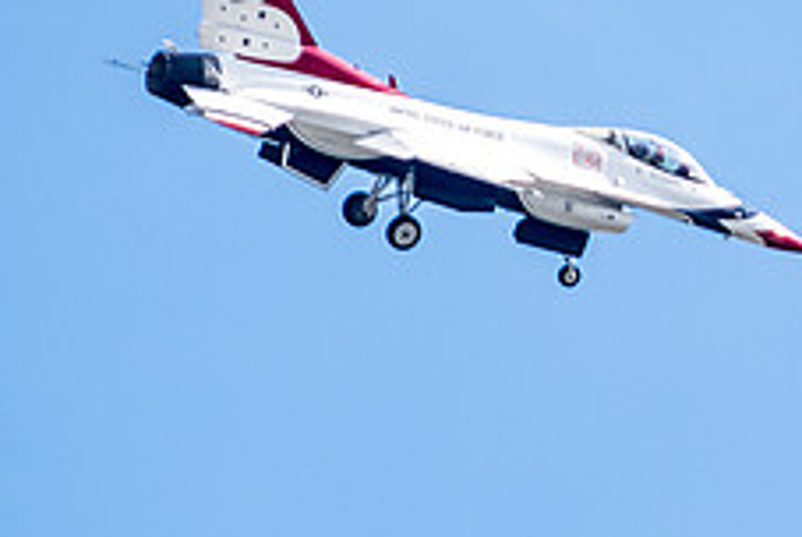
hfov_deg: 1.8
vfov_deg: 1.2
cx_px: 783
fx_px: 26098
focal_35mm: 1170
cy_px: 326
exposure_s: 1/1000
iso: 100
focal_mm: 200
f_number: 5
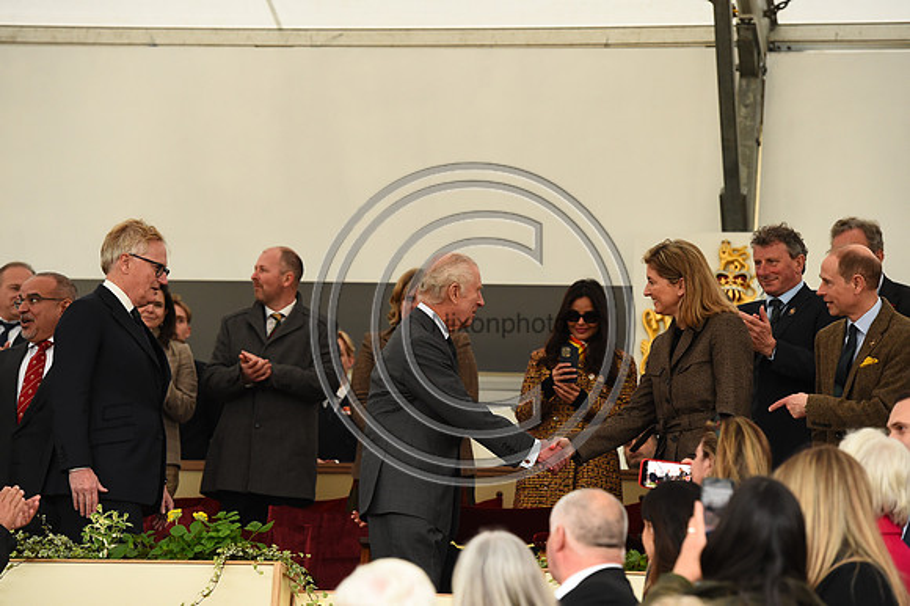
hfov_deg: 12.8
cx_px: 455
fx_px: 4042
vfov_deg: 8.6
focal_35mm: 160
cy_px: 303
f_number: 5.6
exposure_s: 1/1000
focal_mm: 160
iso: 3200
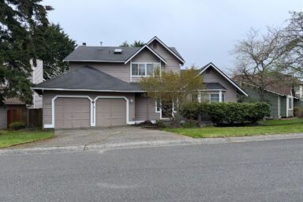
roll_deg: +0.5
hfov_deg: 69.4
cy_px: 107
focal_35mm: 26
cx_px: 146
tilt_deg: +0.0
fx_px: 219
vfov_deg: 49.5
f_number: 1.78
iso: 100
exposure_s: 1/1901
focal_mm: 6.76
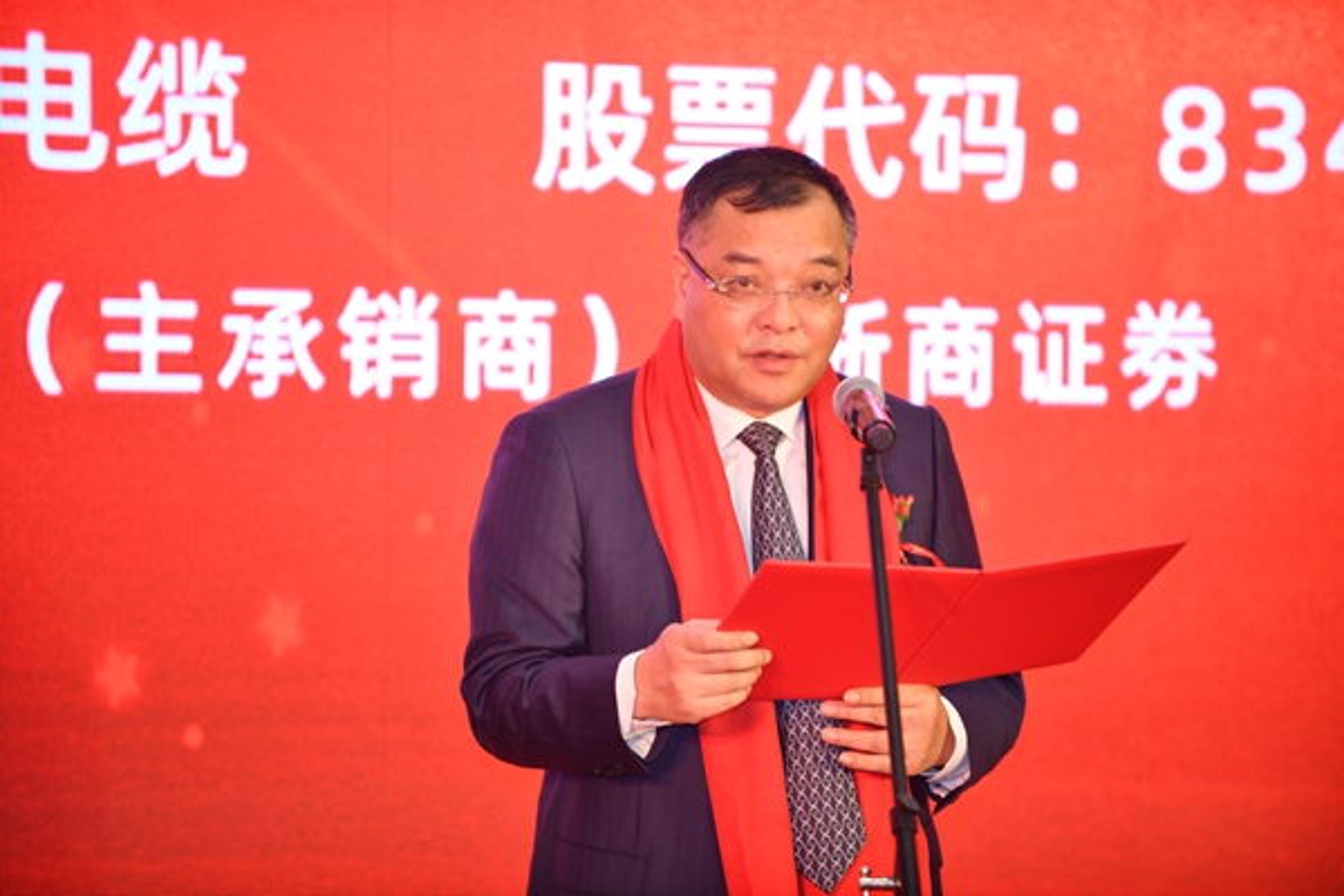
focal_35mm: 200
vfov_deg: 6.9
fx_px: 7466
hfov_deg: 10.3
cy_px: 448
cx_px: 672
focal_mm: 200
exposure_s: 1/100
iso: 400
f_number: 2.8
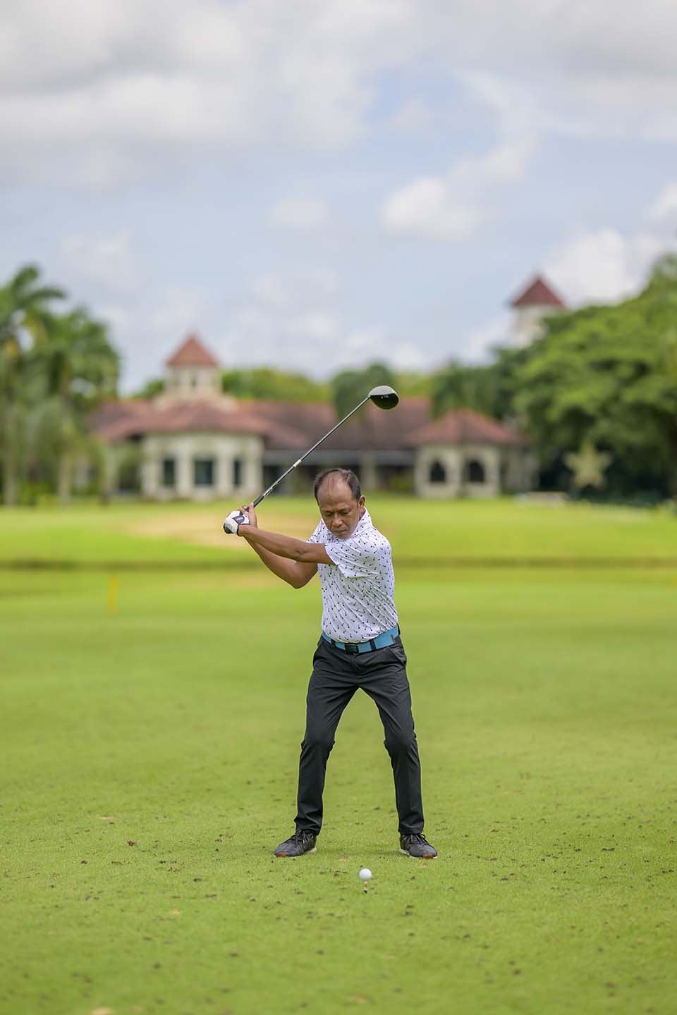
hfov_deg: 16.1
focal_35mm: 85
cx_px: 338
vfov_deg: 23.9
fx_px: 2398
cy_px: 508
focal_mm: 85
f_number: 1.2
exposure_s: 1/20000
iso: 180
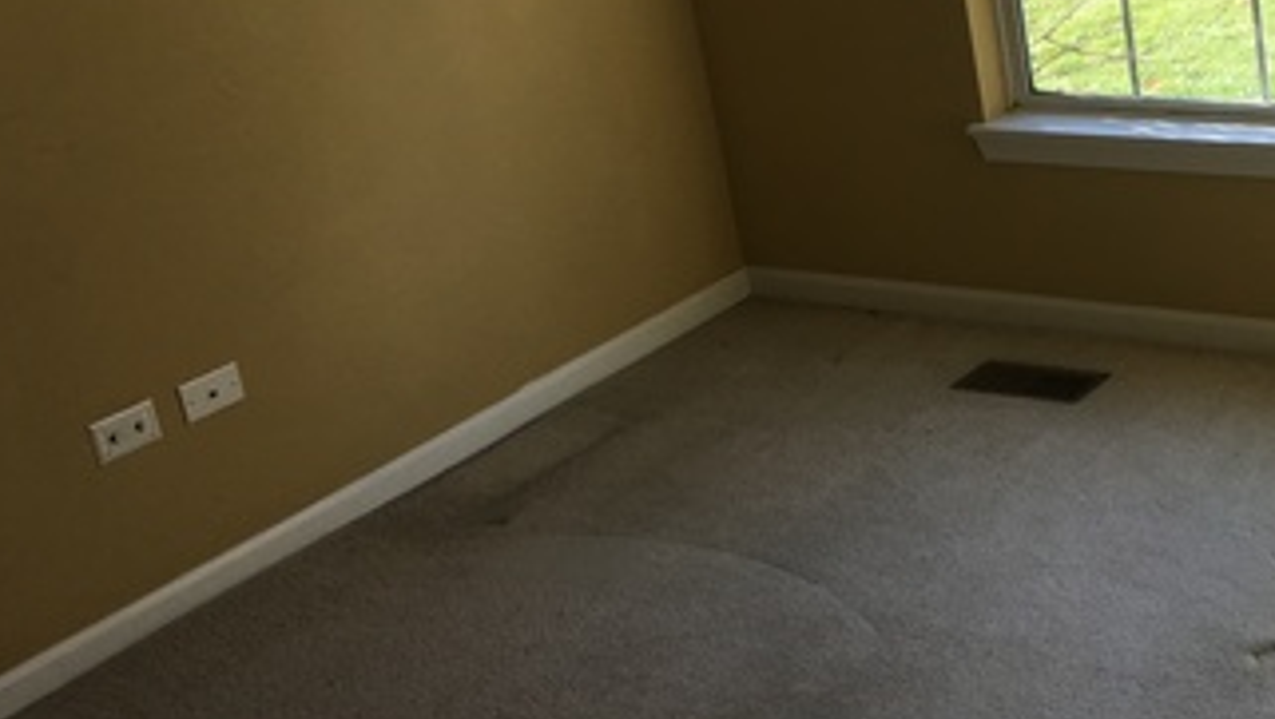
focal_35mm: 63
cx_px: 1096
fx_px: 2131
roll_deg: +8.1
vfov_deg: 19.1
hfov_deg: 32.0
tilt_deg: -18.2
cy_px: 262
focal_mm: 4.15
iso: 32
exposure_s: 1/120
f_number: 2.2
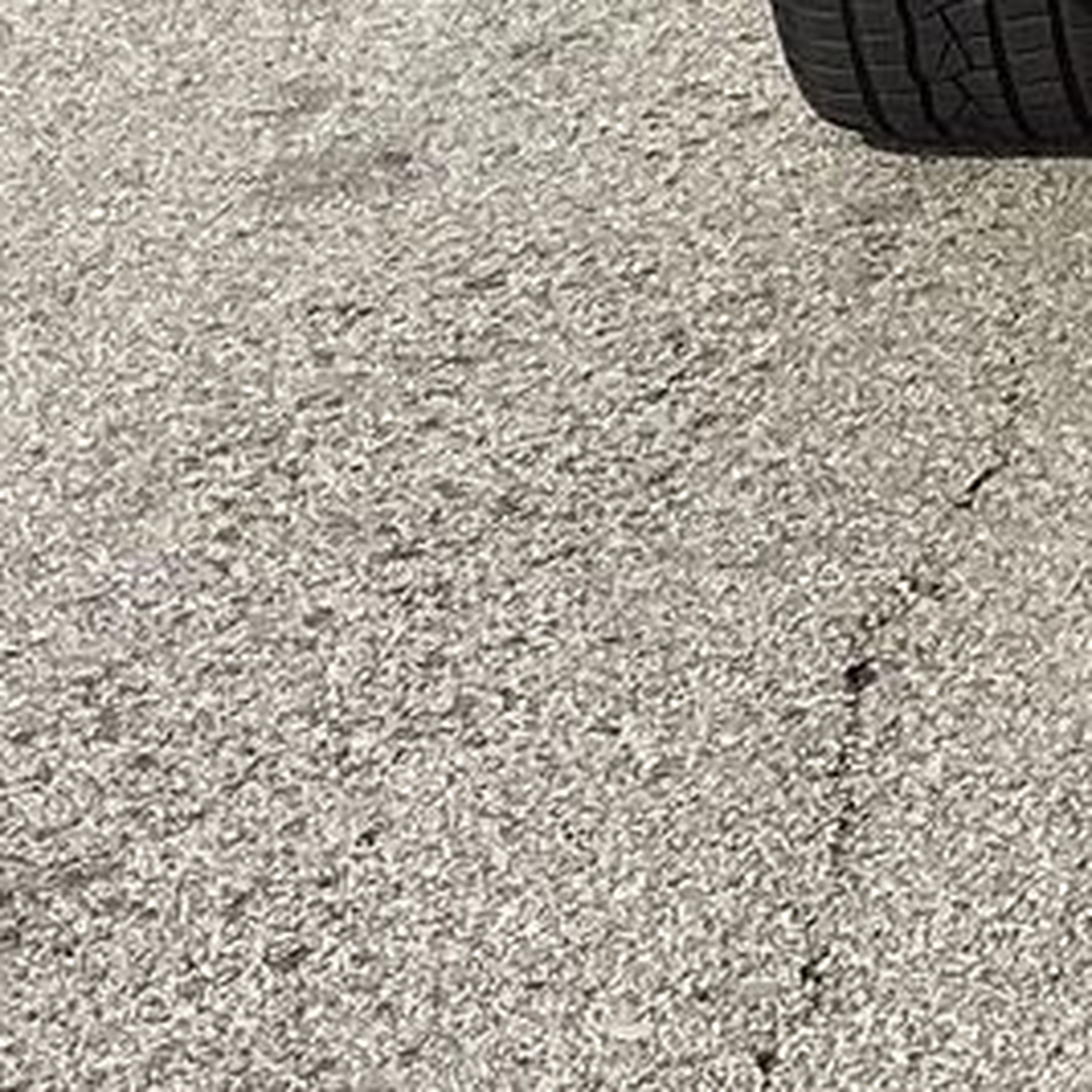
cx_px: 2348
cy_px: -1096
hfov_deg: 9.7
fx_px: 5853
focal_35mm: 164
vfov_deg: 9.9
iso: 25
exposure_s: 1/1087
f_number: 2.4
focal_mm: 3.3
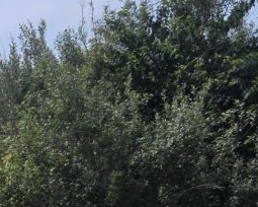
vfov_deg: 10.0
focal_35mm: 132
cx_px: -393
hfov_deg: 11.6
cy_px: 528
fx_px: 1008
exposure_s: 1/6574
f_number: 1.7
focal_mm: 6.3
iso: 80
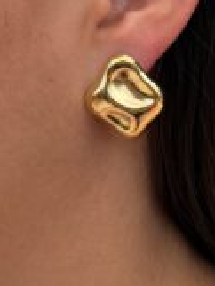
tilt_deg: -3.2
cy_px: 96
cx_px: 119
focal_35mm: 92
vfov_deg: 21.2
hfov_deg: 16.1
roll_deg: -0.5
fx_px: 761
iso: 64
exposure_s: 1/1330
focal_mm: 6.76
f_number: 1.78
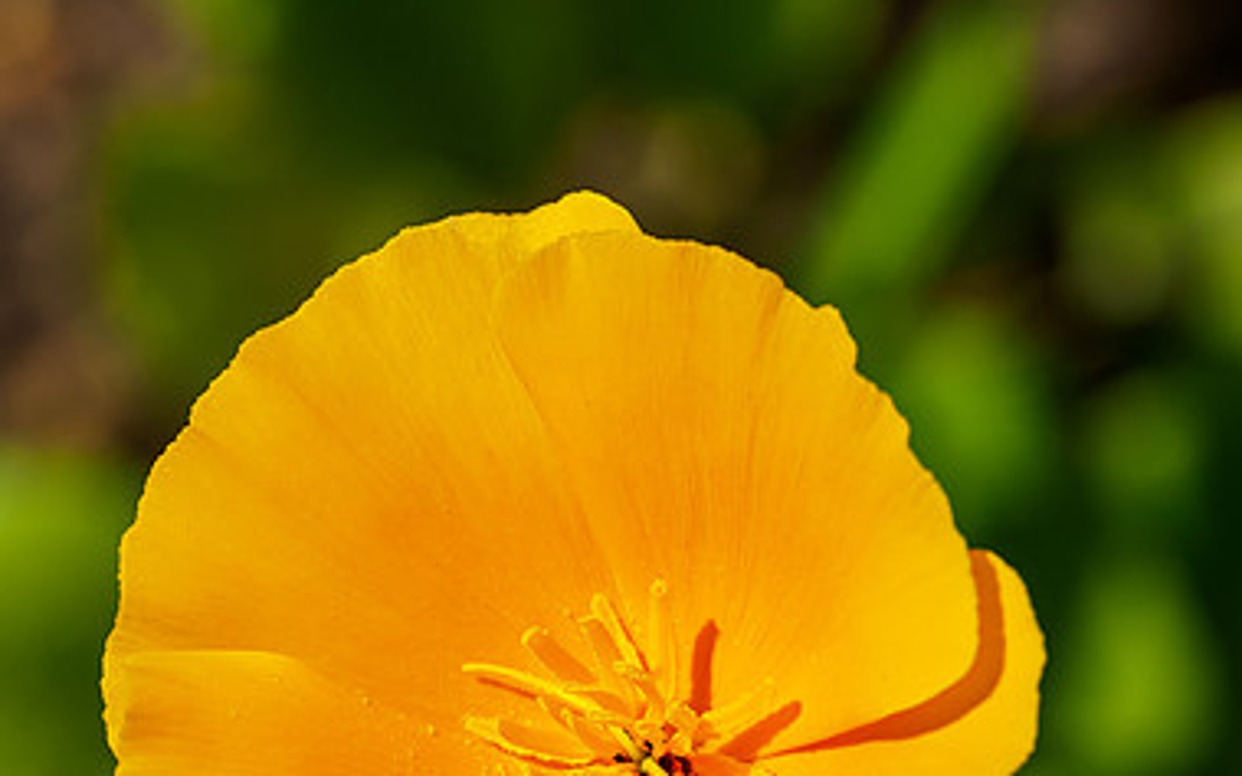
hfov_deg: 8.7
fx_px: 8125
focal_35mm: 240
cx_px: 638
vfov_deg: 5.5
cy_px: 650
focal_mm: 60
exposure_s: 1/160
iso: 64
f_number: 5
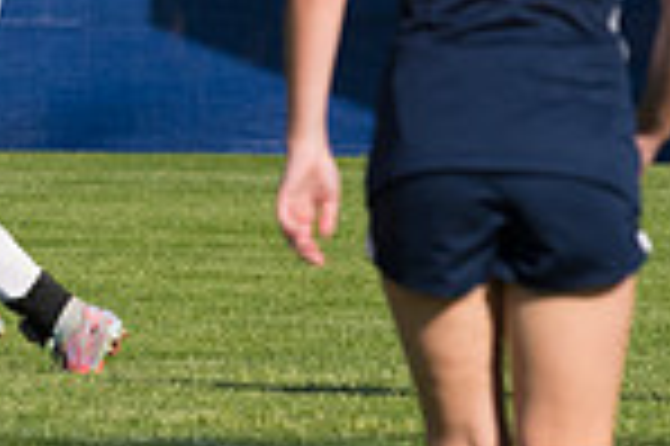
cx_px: -459
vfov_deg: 1.2
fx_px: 21732
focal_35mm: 1169
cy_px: 36
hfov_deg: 1.8
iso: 250
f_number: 5.6
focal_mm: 200
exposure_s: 1/1600
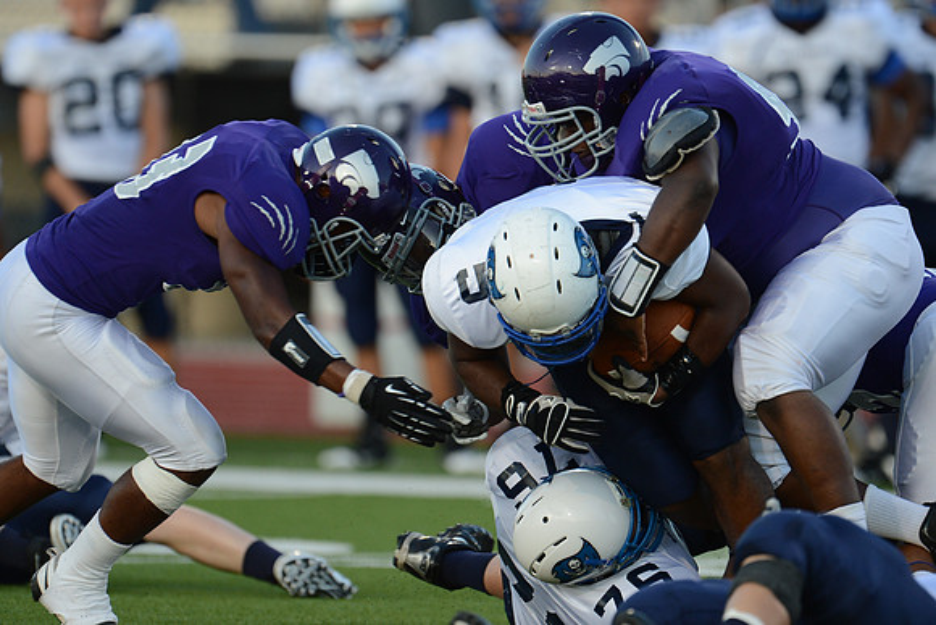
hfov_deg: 3.7
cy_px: 312
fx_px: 14303
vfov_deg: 2.5
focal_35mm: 550
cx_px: 468
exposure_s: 1/1000
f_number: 4
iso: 800
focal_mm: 550
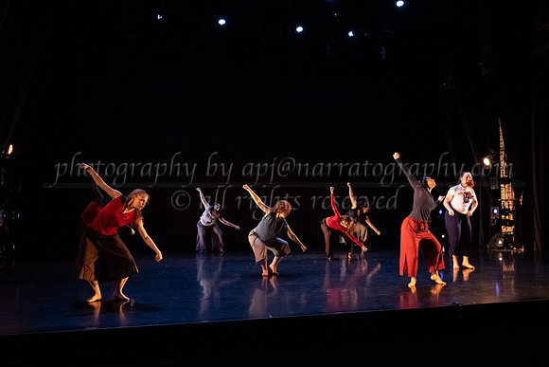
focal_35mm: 36
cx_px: 295
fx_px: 544
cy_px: 180
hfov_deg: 53.5
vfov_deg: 37.2
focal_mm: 28
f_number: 4.5
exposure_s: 1/400
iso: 4000
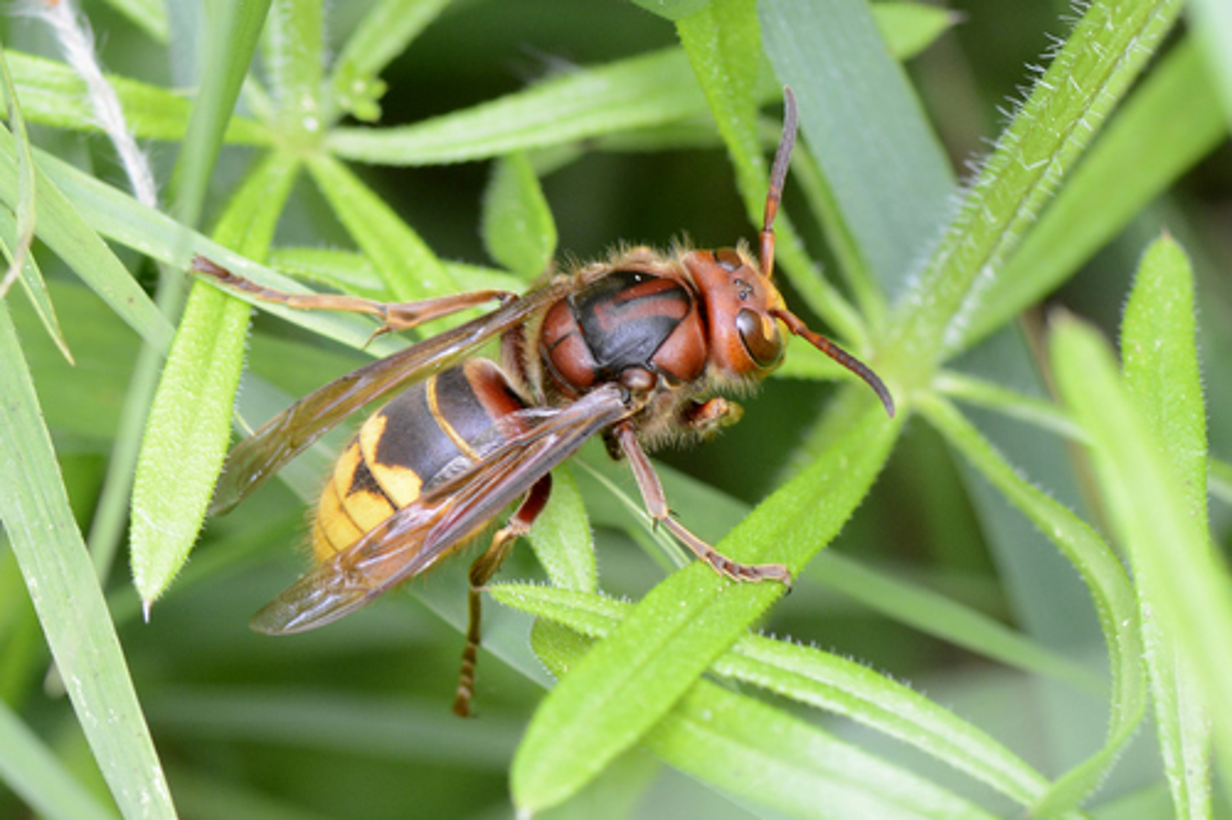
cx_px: 616
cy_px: 410
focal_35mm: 105
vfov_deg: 13.0
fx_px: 3592
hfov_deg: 19.5
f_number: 6.3
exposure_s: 1/160
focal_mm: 105
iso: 640
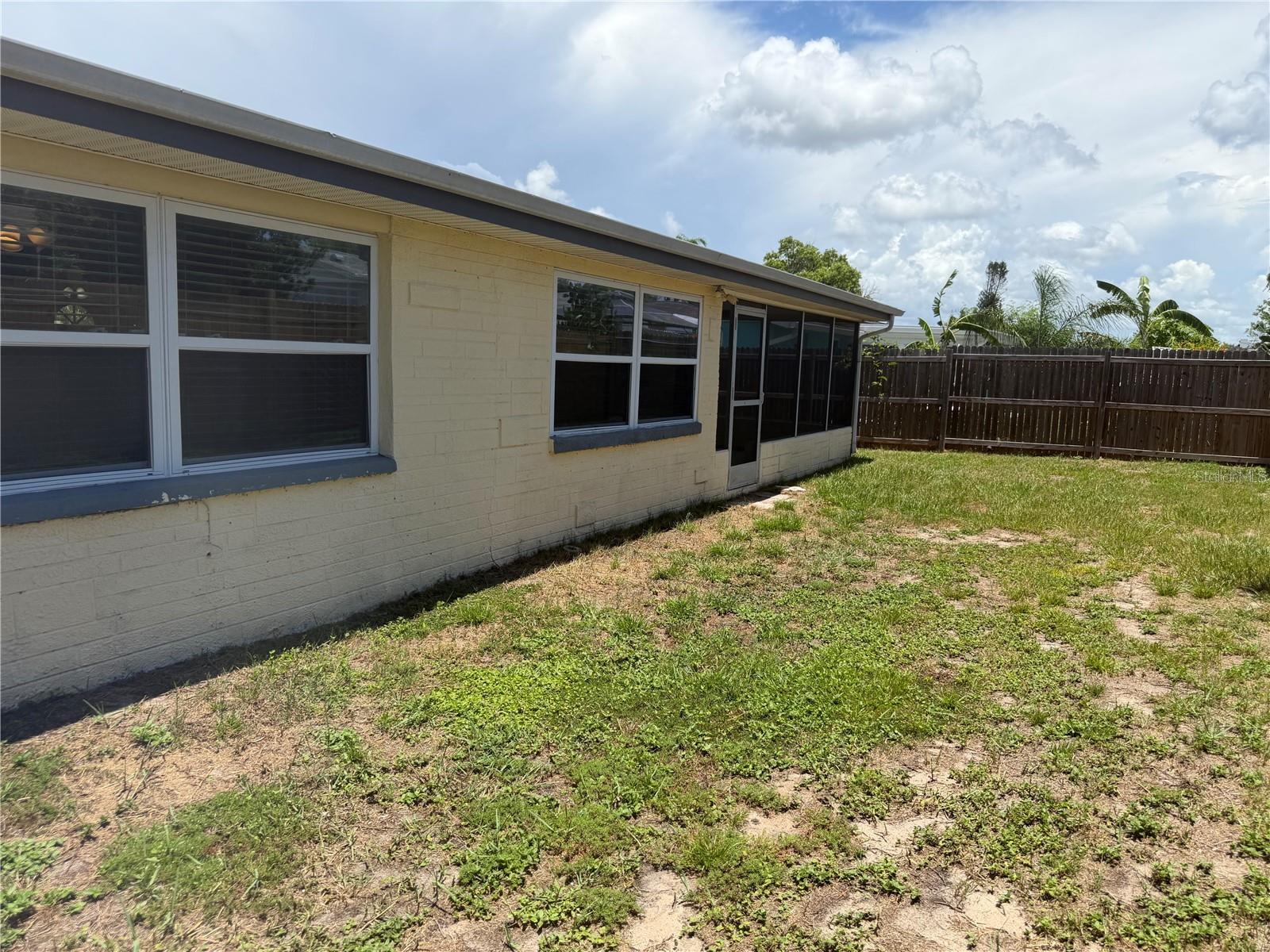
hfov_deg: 71.6
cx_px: 635
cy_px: 476
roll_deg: -2.9
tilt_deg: -7.1
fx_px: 881
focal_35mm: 24
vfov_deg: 56.8
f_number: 1.78
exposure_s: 1/4405
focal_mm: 6.76
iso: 80
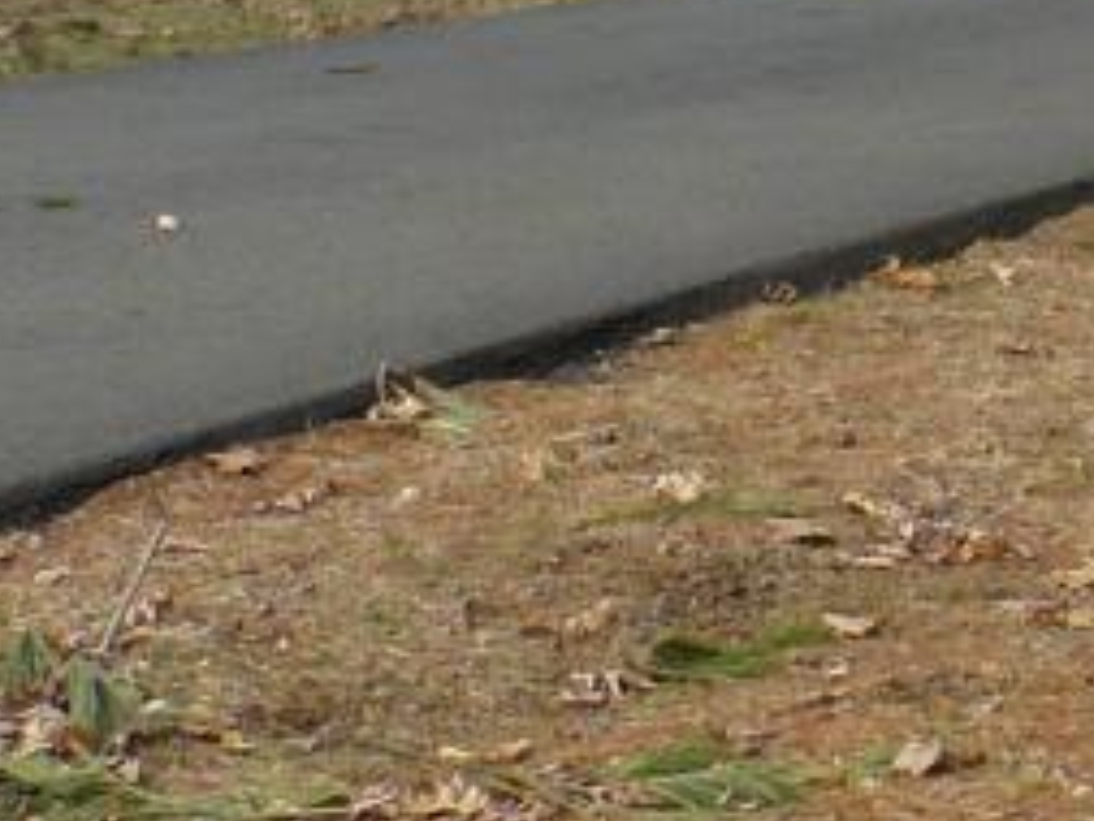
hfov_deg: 11.1
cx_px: 1764
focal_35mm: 170
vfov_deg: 8.6
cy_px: -203
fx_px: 5375
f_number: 4.5
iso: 100
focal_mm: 6
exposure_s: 1/250
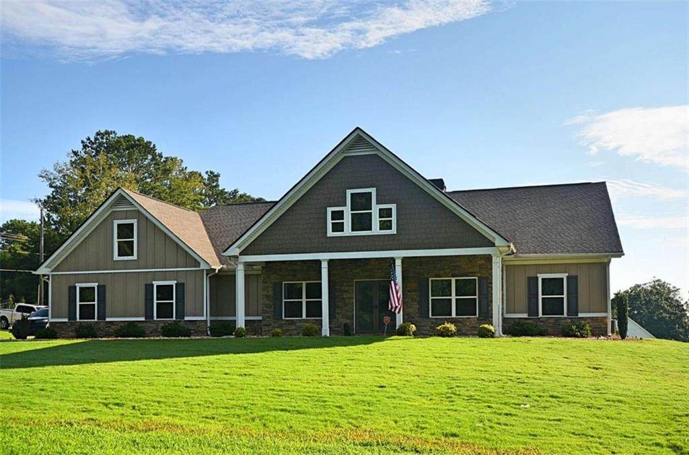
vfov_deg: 36.7
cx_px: 344
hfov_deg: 53.3
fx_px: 687
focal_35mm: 36
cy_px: 228
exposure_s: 1/250
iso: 125
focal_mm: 24
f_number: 8
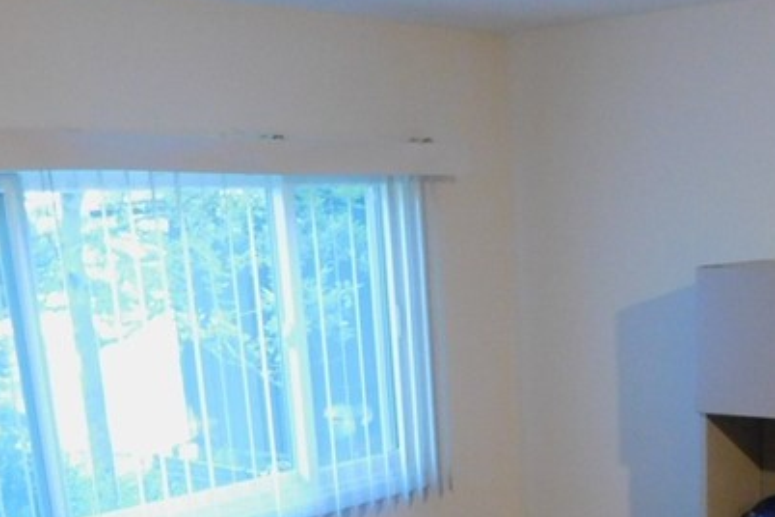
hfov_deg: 32.6
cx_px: 522
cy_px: 691
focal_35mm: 61
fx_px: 1313
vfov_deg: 20.2
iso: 400
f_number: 3
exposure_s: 1/13
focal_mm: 4
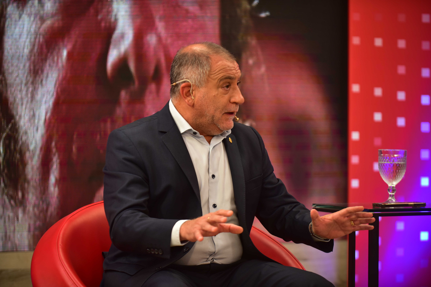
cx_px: 216
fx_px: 2035
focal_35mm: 170
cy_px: 144
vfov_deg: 8.1
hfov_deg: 12.1
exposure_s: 1/100
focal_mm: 170
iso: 400
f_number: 2.8
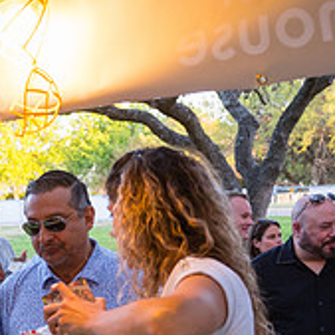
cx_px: -26
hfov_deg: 17.5
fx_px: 1051
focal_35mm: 96
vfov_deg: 17.7
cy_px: 329
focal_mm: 33
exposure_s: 1/400
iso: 1600
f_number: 4
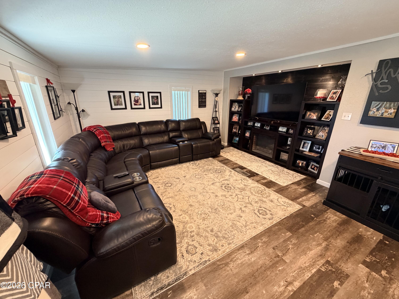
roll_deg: -0.4
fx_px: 161
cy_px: 150
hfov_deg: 102.1
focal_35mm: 14
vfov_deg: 85.7
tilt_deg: -18.5
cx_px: 200
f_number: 2.2
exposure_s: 1/60
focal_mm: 2.22
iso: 400
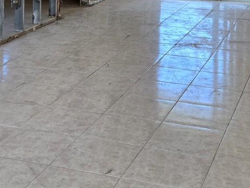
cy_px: -69
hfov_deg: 24.1
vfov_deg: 17.0
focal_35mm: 81
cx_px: 111
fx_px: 585
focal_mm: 5.4
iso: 100
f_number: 1.8
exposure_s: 1/180
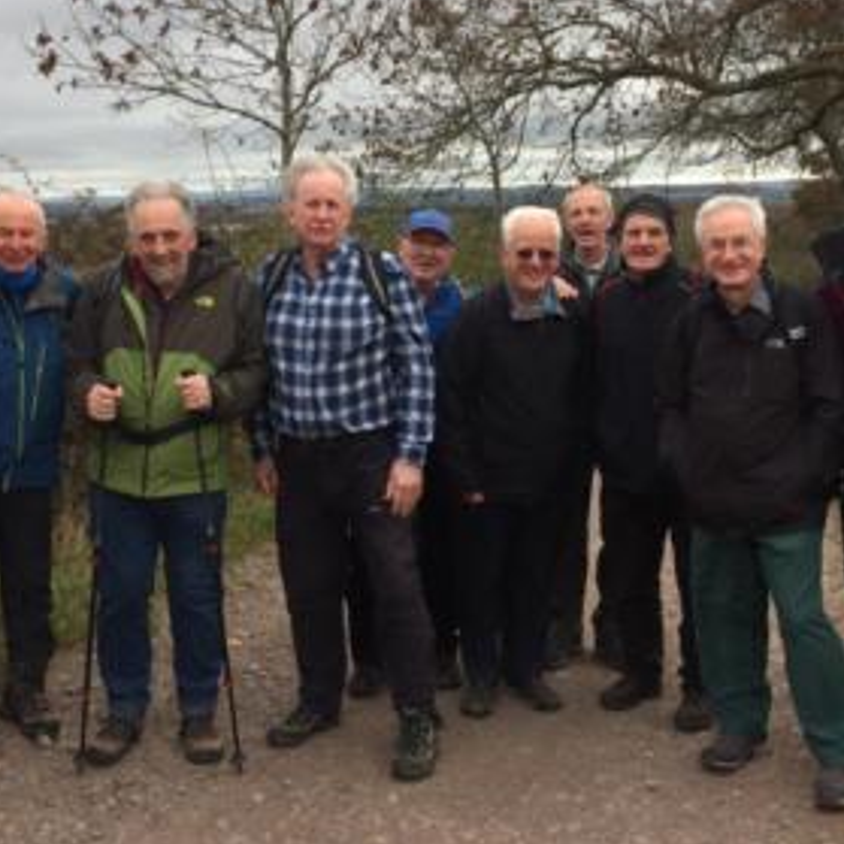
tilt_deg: -8.3
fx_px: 1269
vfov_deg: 36.6
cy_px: 334
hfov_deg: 36.8
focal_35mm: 46
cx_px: 393
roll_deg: +3.0
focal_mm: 4.15
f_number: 2.2
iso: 32
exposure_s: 1/540
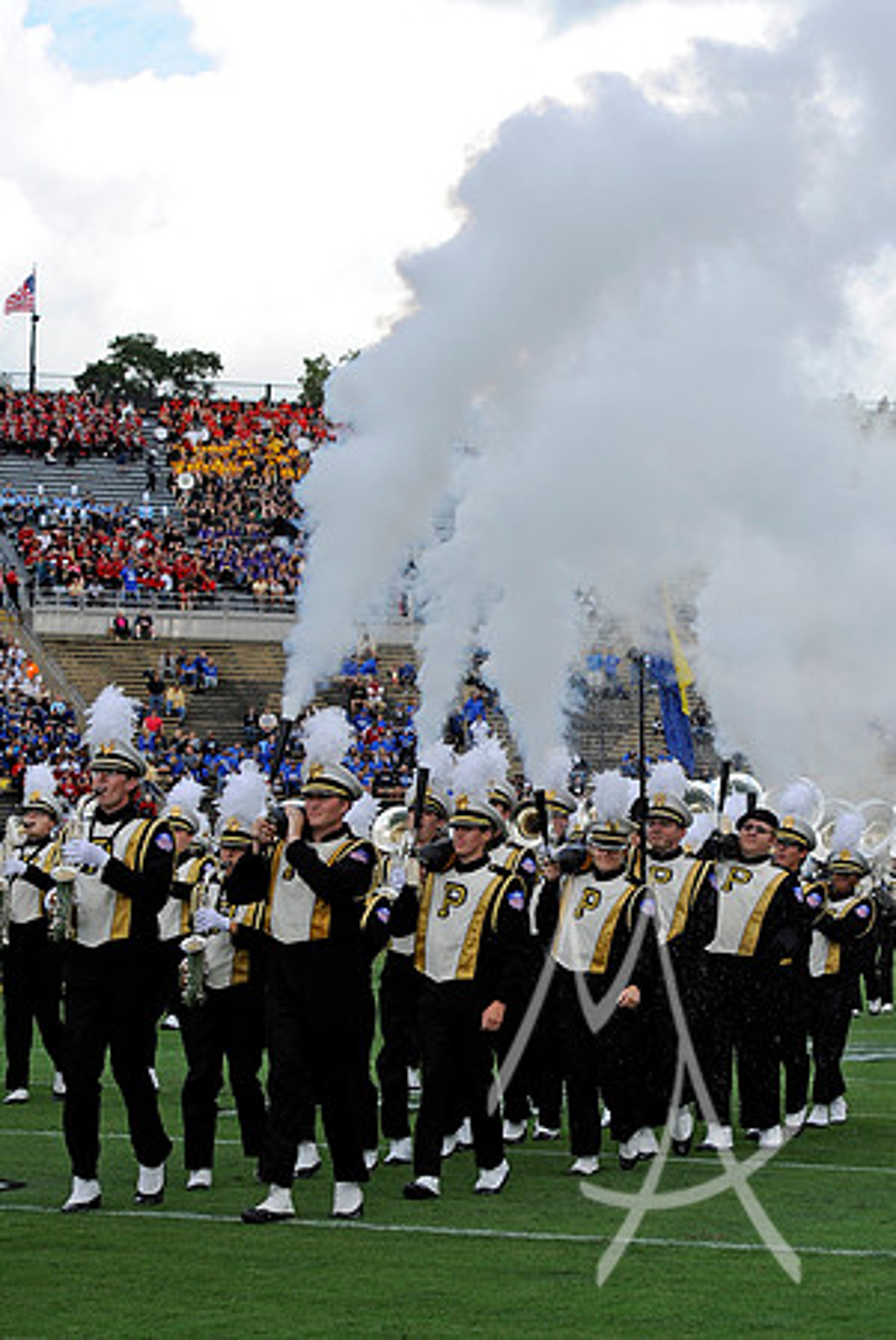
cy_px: 670
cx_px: 448
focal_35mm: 75
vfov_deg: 27.0
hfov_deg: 18.2
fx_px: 2793
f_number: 7.1
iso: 640
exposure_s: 1/1250
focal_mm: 75
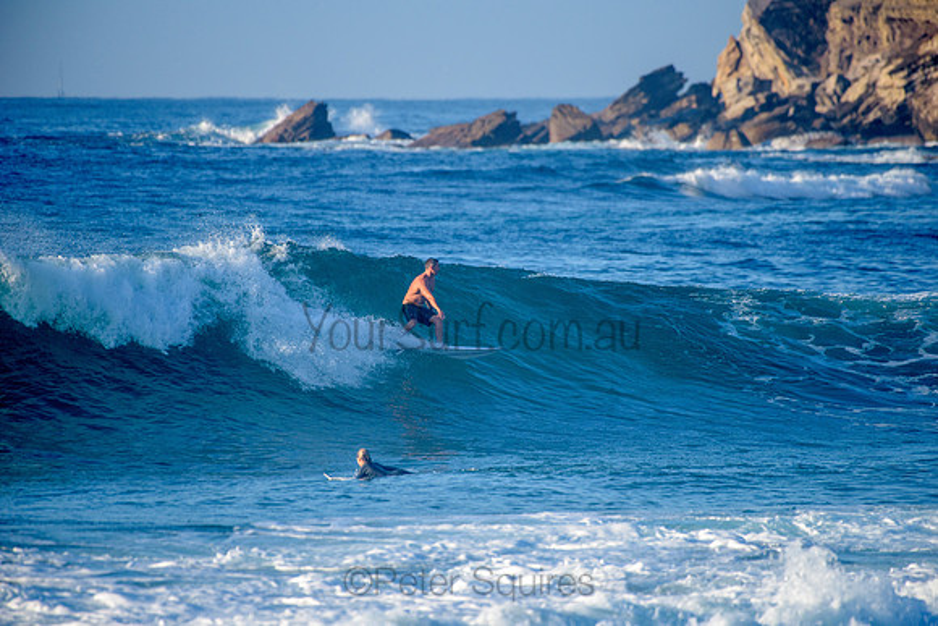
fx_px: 13030
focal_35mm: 500
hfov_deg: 4.1
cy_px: 313
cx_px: 469
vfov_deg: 2.8
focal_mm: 500
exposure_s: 1/2000
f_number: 5.6
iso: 450
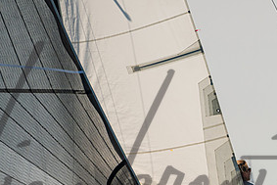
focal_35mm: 1035
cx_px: 248
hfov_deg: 2.0
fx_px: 7967
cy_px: 147
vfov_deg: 1.3
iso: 500
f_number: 8
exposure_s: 1/2500
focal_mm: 400
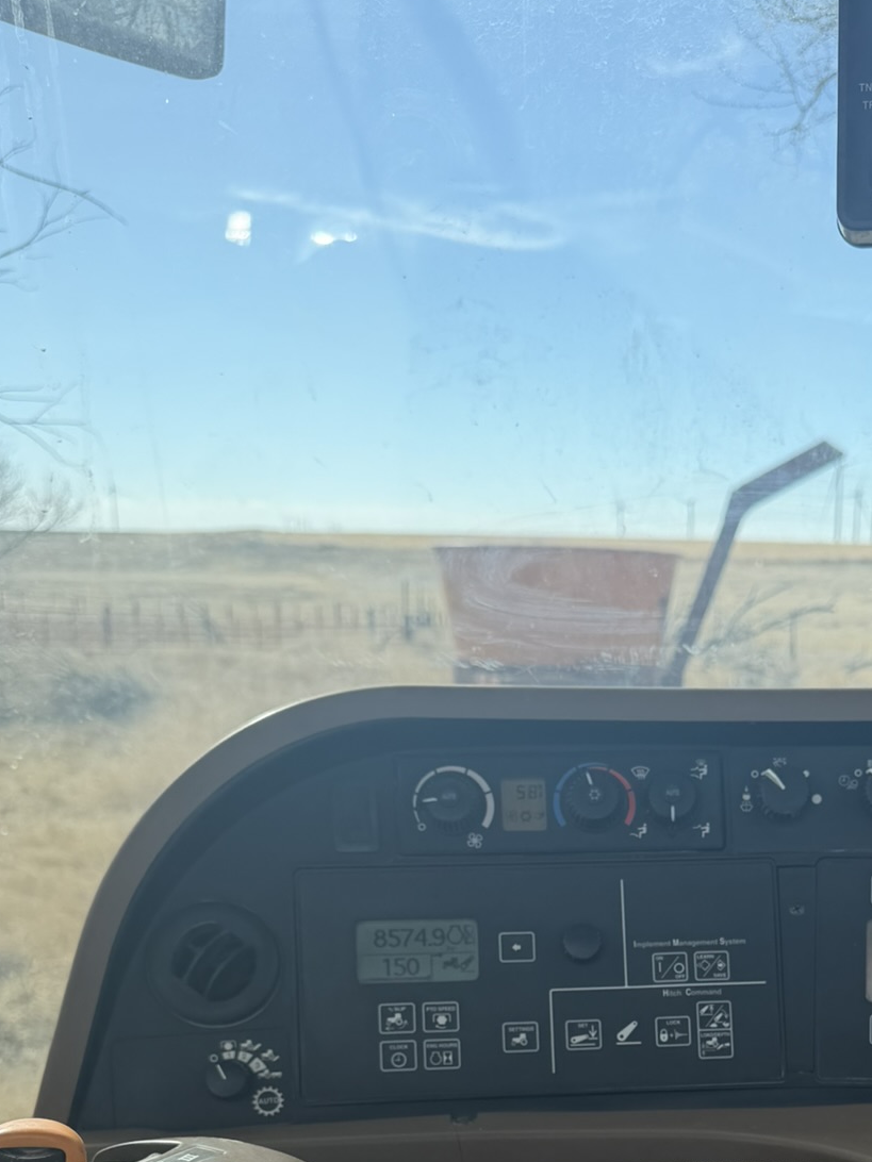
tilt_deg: -15.1
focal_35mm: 45
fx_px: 1511
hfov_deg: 31.3
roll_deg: -0.1
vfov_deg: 38.8
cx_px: 708
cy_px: 1074
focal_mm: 6.76
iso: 80
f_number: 1.78
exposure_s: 1/2169
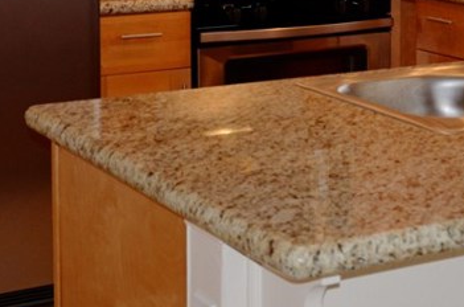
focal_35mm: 105
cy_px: -26
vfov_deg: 12.7
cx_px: 378
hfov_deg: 19.3
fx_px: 1350
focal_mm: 24
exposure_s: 1/100
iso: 400
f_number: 4
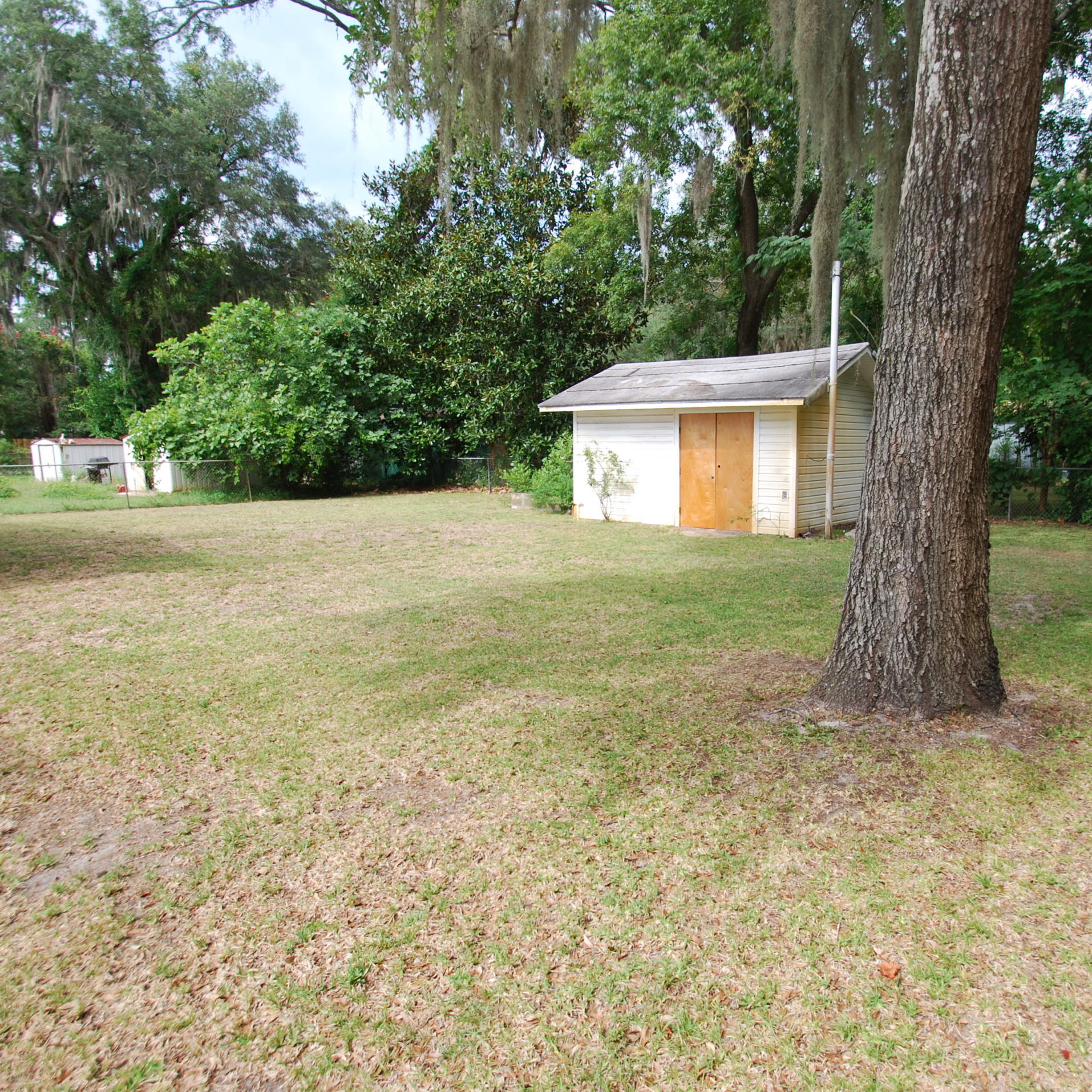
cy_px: 548
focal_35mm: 20
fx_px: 714
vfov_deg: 74.8
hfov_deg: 74.1
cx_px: 646
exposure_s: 1/125
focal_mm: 10
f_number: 5.6
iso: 100
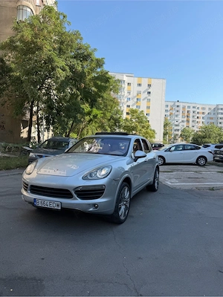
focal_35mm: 24
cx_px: 112
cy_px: 148
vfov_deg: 71.6
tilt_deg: -1.0
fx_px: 206
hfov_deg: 56.8
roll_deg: -2.4
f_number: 1.78
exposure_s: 1/2299
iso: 80
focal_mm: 6.76
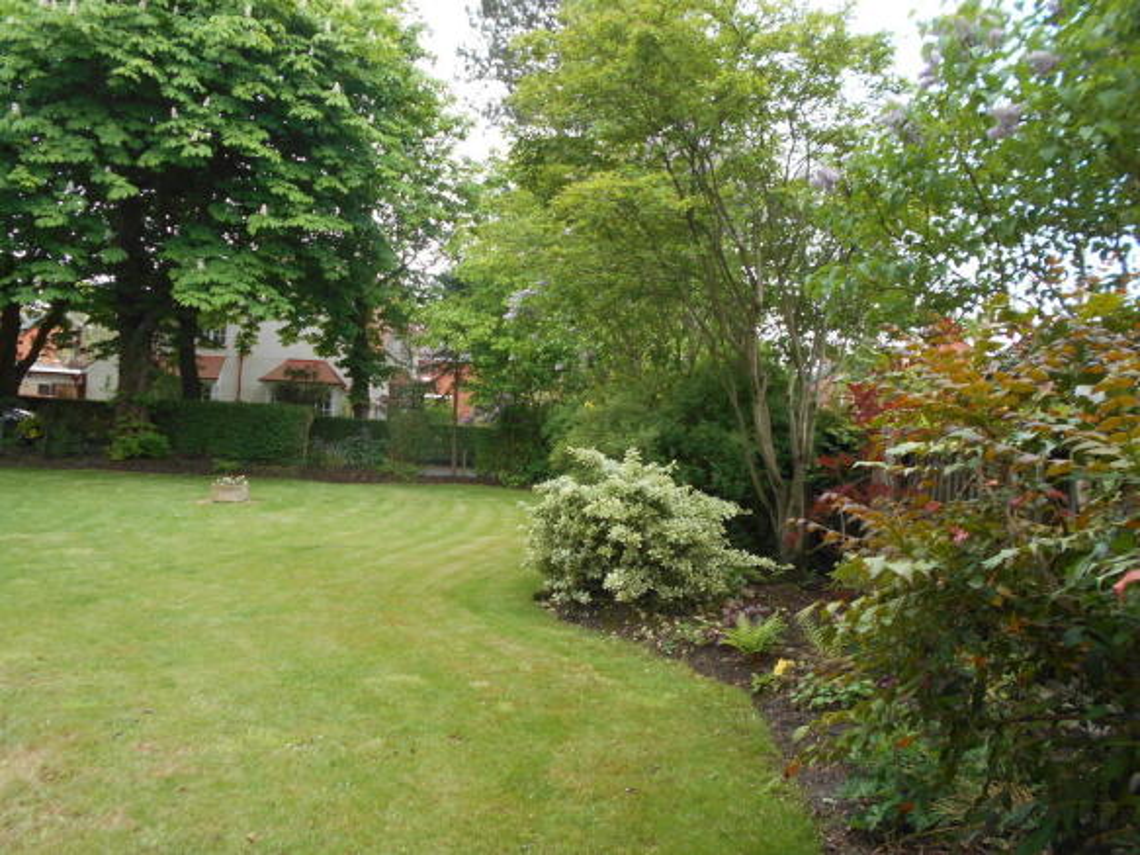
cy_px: 428
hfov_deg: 67.3
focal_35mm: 26
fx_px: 856
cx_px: 570
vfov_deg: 53.0
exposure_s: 1/80
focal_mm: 4.6
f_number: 3.2
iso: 80
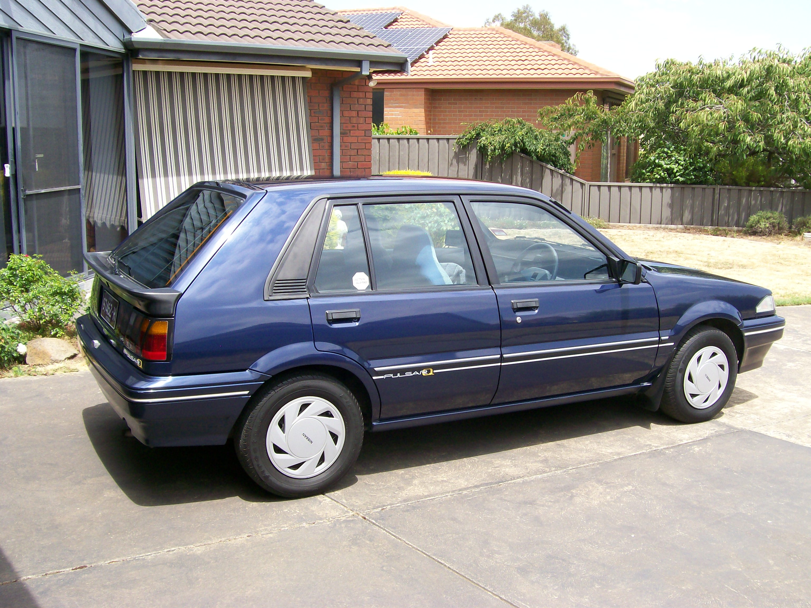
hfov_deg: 51.4
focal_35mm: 36
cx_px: 406
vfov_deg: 39.7
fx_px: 843
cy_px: 304
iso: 80
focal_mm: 6
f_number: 4.8
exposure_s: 1/294
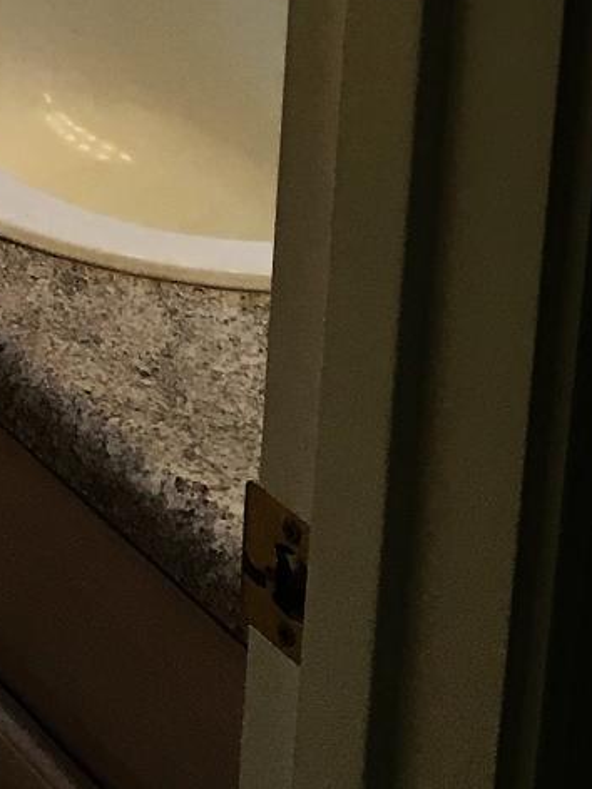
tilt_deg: -12.8
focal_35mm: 123
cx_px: -564
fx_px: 2805
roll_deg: +0.3
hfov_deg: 11.0
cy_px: -655
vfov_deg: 14.1
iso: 32
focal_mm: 4.15
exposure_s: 1/30
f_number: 2.2
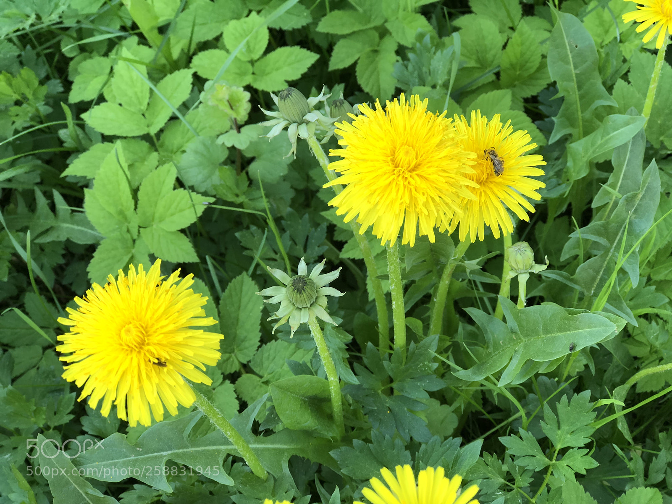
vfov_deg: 25.7
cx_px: 336
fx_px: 1107
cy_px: 252
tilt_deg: -59.9
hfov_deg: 33.8
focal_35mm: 57
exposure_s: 1/60
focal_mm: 6.6
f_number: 2.8
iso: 32
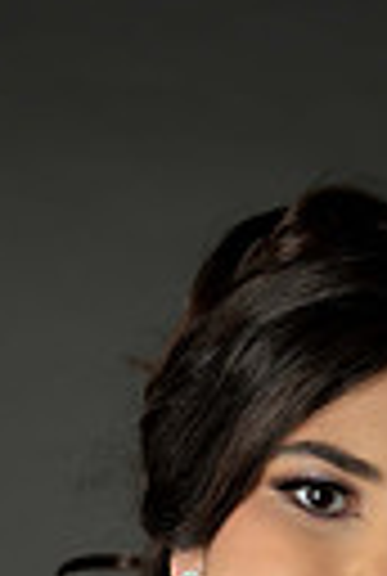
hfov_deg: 5.7
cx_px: 333
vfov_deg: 8.2
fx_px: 3881
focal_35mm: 242
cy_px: 963
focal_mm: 69
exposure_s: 1/250
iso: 250
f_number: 3.2
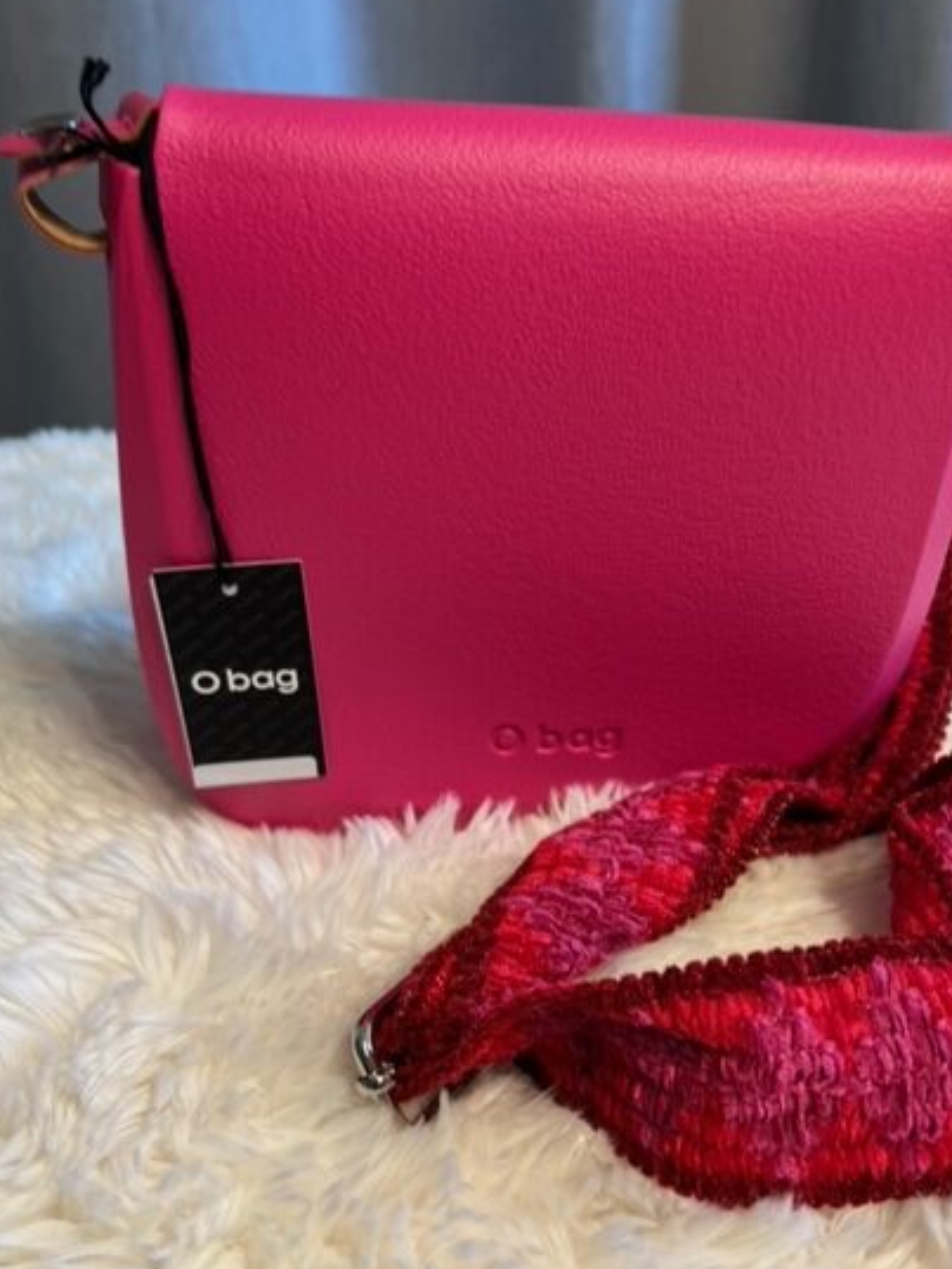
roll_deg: +0.2
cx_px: 550
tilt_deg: -30.9
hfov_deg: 45.3
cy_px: 650
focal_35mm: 31
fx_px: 1136
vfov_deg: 58.3
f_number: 1.5
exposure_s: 1/50
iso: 80
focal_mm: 5.7
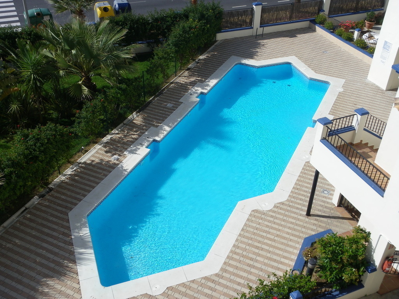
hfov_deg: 49.0
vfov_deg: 37.7
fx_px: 438
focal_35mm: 38
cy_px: 150
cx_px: 200
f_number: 6.3
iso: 50
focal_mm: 6.8
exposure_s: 1/320
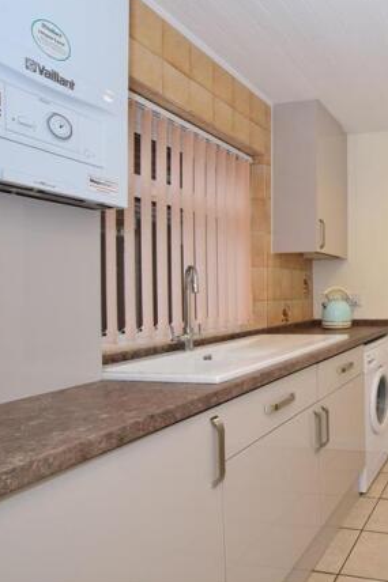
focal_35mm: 23
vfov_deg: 76.1
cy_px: 288
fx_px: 372
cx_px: 413
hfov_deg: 44.2
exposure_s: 1/13
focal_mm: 10
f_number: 18
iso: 500
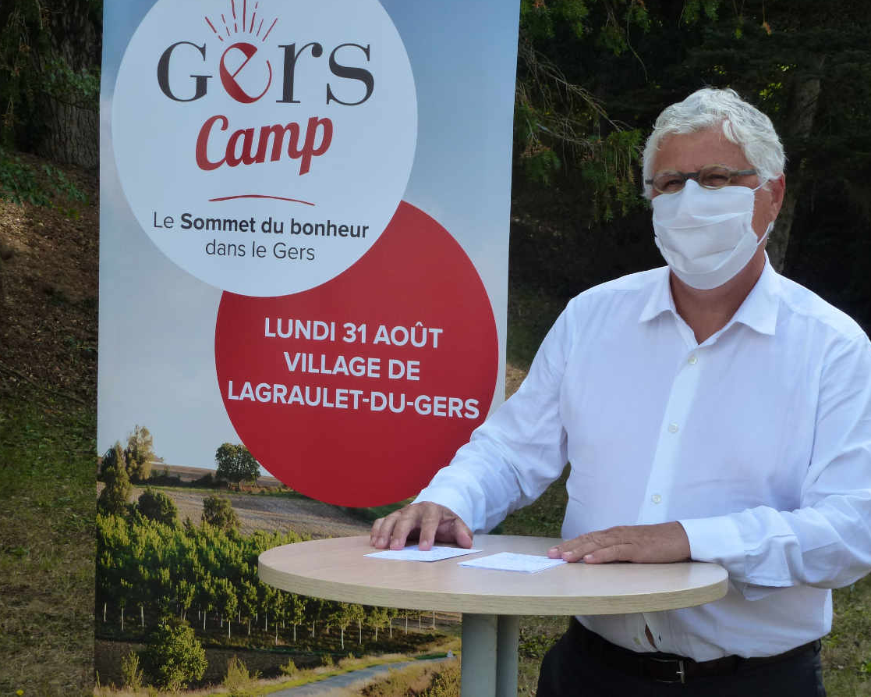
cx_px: 407
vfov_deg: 17.9
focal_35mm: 86
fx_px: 2216
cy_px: 347
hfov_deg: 22.2
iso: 160
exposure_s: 1/160
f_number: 4.8
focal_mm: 14.8
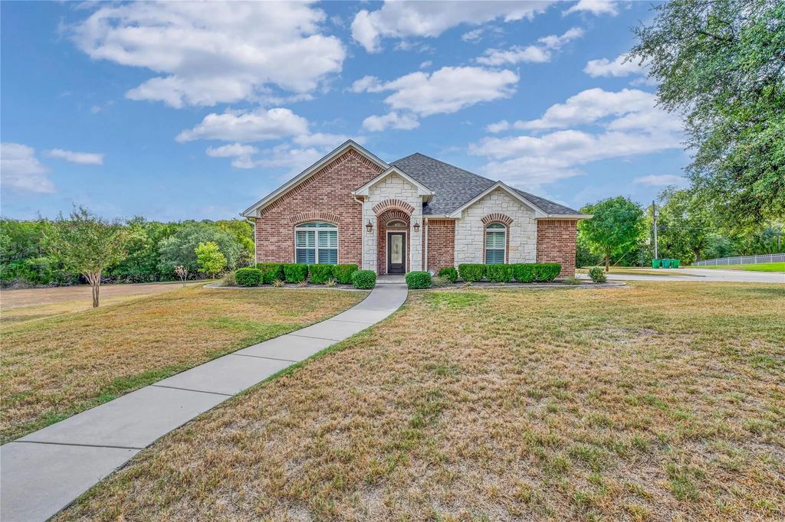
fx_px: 305
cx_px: 392
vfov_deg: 81.2
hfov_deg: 104.3
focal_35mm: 14
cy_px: 261
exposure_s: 1/200
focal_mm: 14
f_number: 8
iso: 100
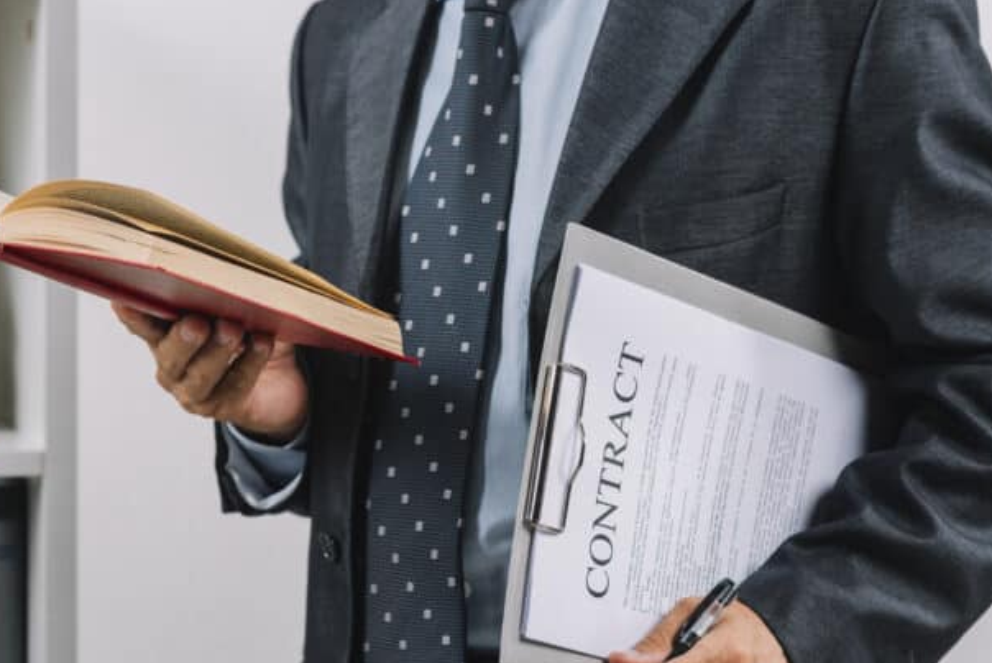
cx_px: 373
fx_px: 2979
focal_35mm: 108
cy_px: 414
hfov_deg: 18.9
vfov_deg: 12.7
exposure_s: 1/160
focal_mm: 85
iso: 200
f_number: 5
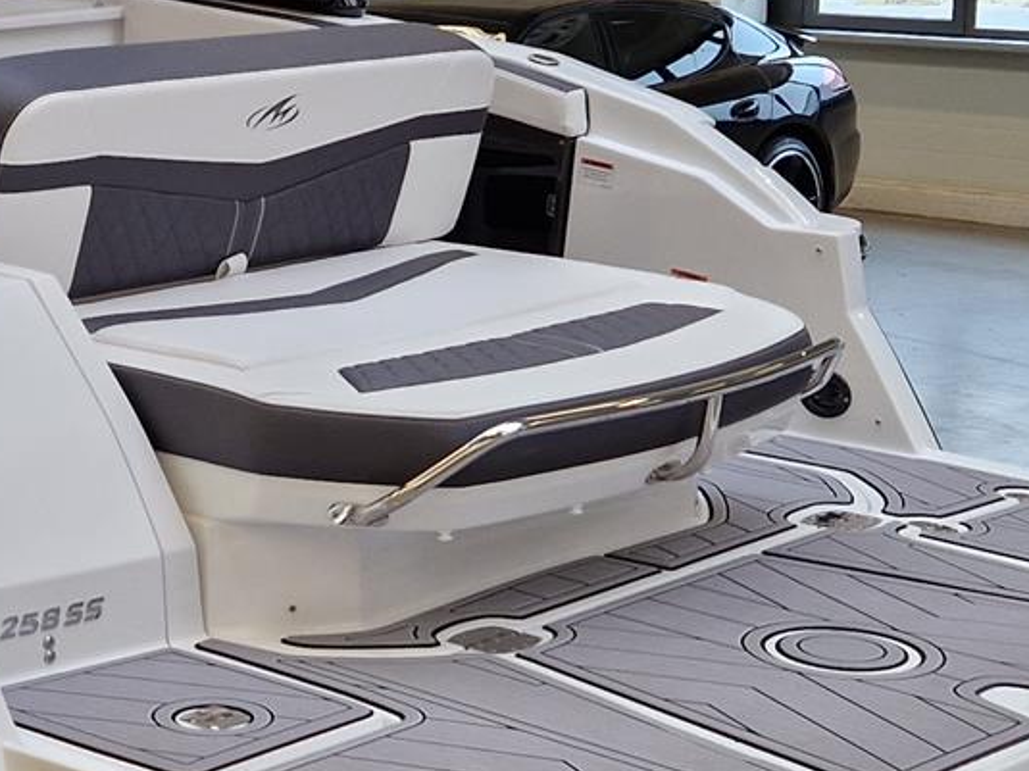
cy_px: 236
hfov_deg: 21.2
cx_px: -88
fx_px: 2615
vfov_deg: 16.7
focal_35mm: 88
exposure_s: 1/180
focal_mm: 5.4
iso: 125
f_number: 1.8
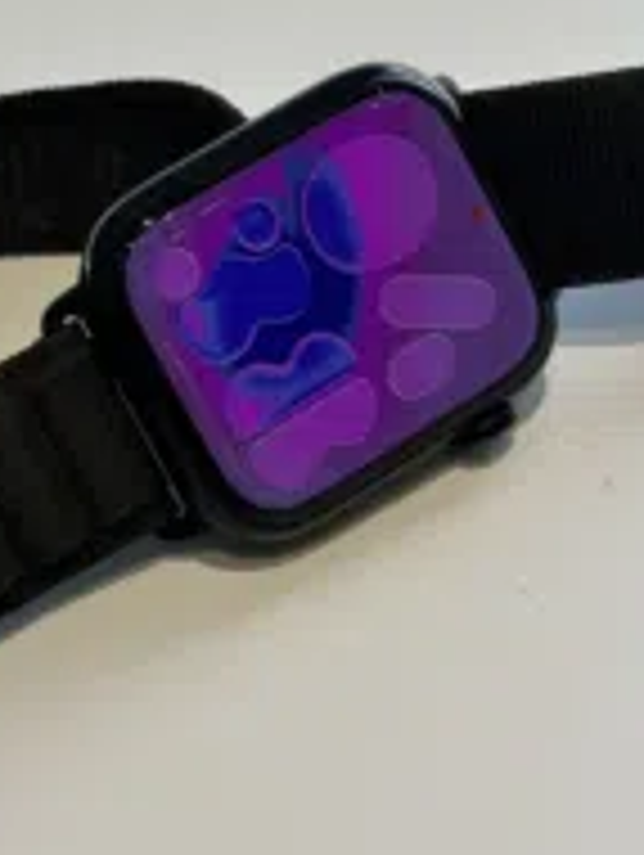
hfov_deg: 14.7
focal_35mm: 101
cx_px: 248
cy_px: 270
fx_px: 2500
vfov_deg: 19.4
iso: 64
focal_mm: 6.86
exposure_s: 1/604
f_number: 1.78
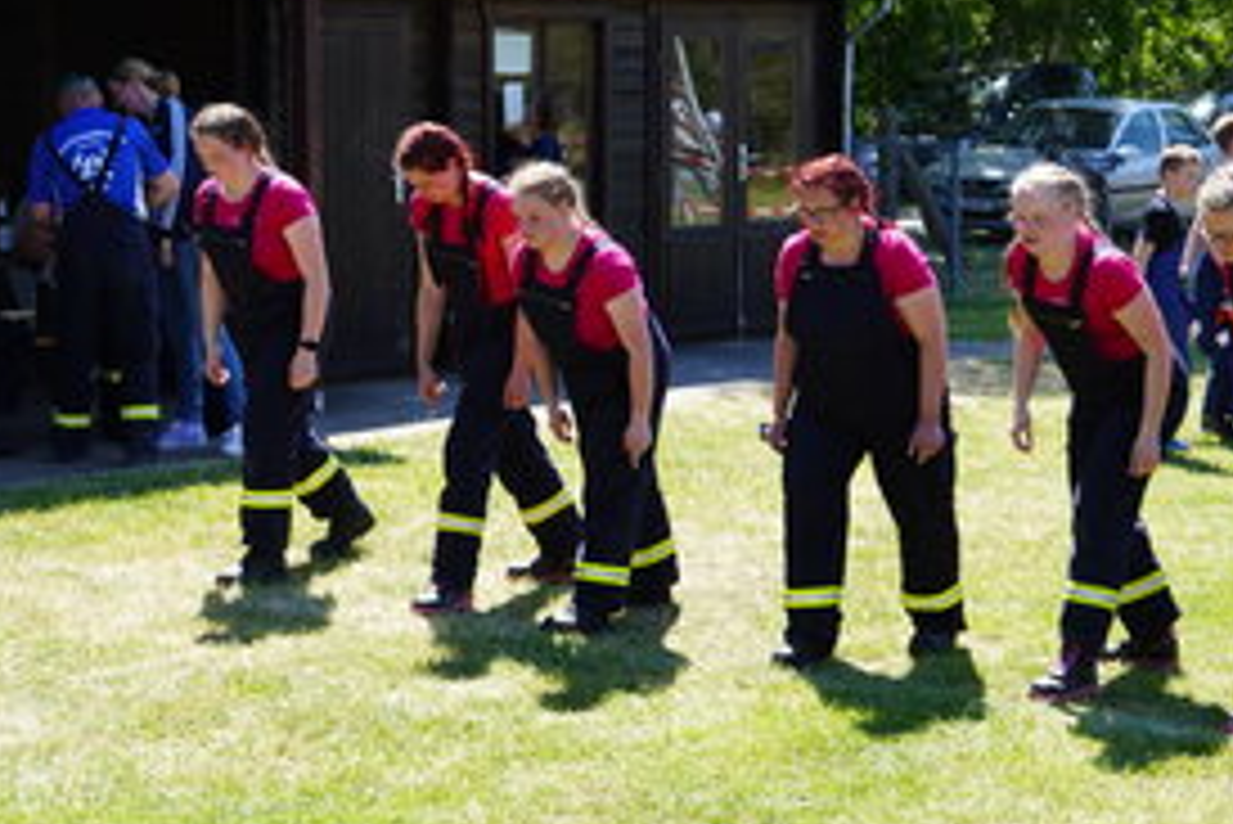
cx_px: 648
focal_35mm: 92
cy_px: 421
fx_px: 3153
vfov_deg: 14.9
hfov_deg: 22.1
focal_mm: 42
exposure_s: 1/100
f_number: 6.3
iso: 100
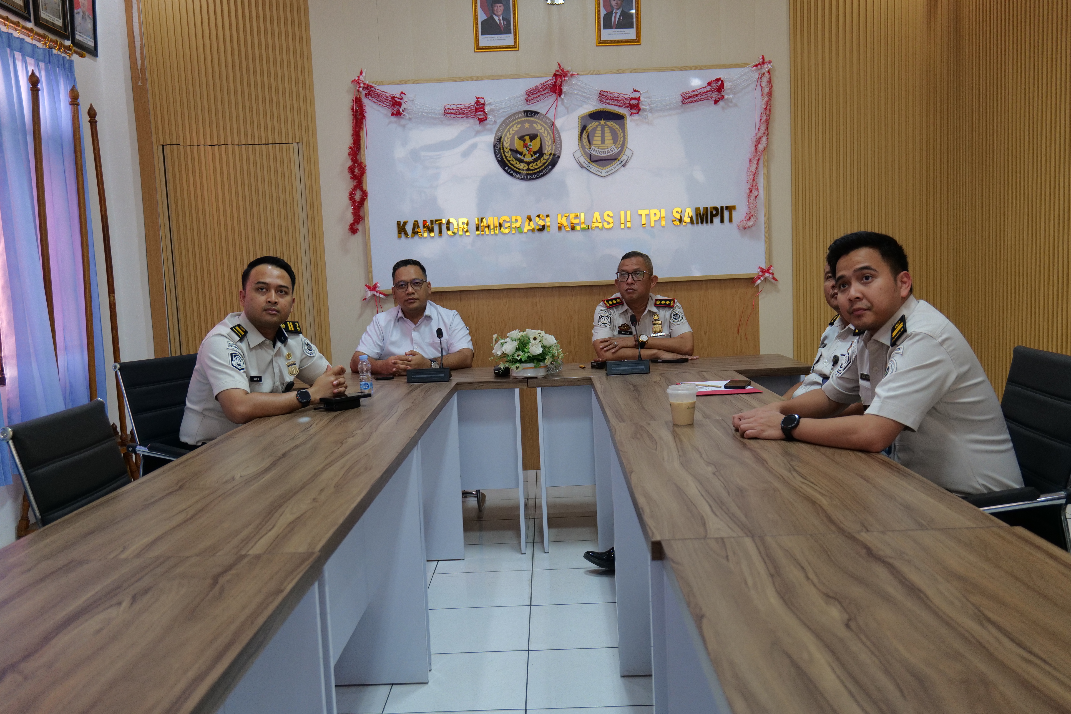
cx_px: 536
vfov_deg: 42.3
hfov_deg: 60.3
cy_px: 357
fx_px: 922
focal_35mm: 31
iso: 2000
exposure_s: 1/60
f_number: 4.2
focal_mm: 31
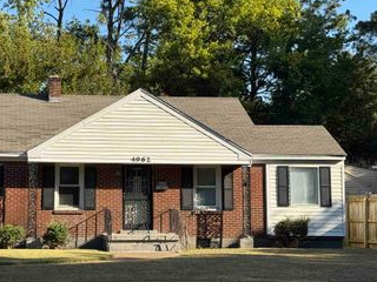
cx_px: 93
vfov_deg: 19.6
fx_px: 817
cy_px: 130
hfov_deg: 25.7
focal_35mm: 75
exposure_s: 1/2331
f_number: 1.78
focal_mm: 6.76
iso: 64
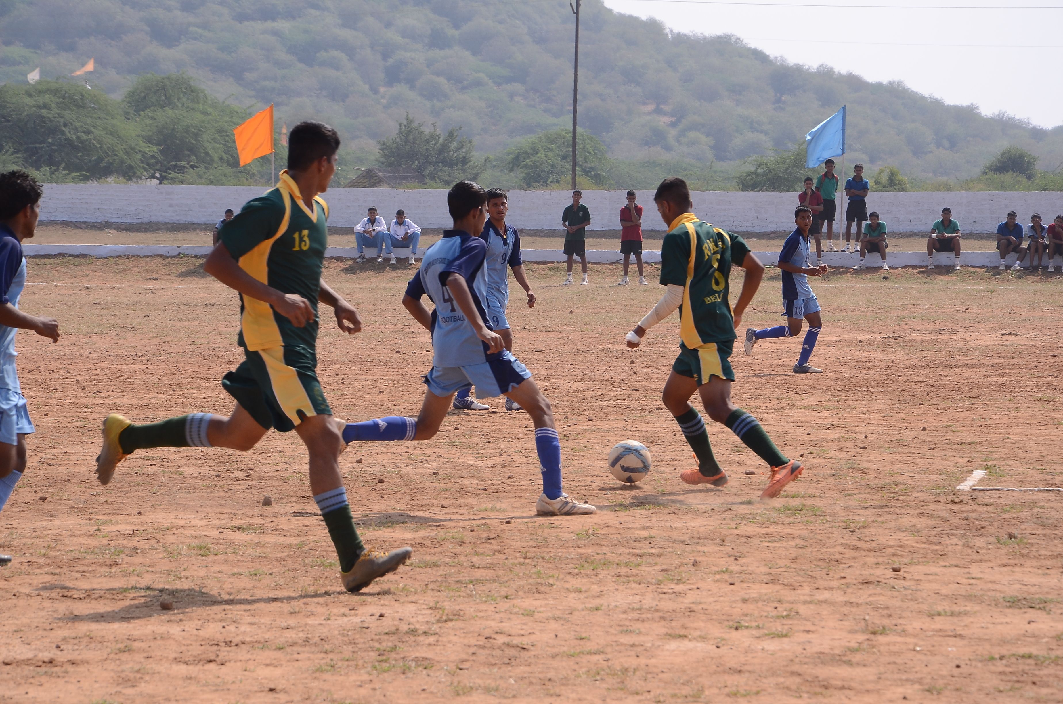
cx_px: 532
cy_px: 352
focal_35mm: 135
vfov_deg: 10.1
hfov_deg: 15.2
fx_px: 3978
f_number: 10
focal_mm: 90
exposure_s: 1/400
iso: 200
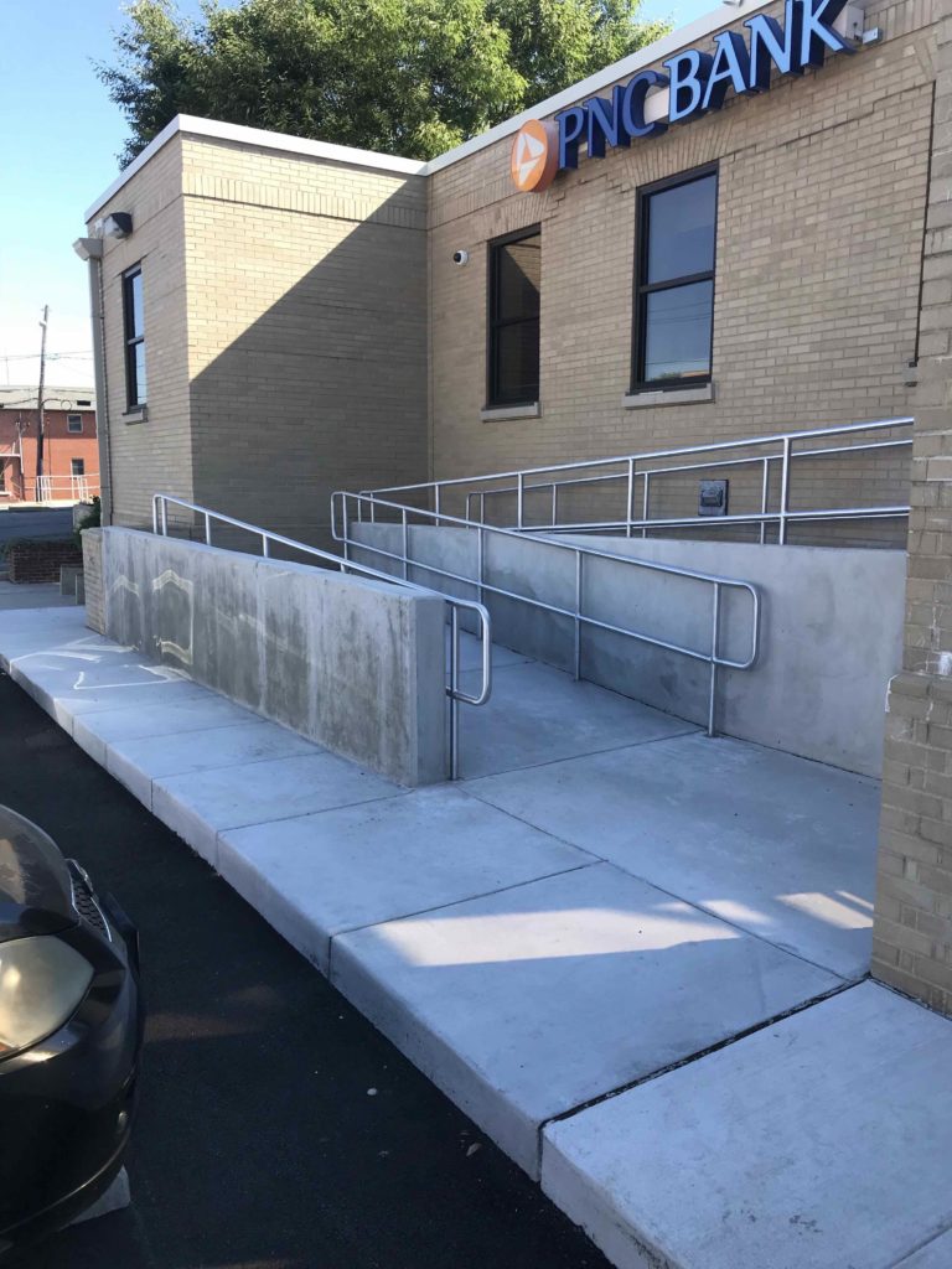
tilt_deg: -8.2
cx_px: 476
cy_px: 634
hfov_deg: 49.7
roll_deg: -0.9
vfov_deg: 63.4
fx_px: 1027
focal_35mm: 28
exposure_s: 1/618
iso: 20
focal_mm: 3.99
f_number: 1.8
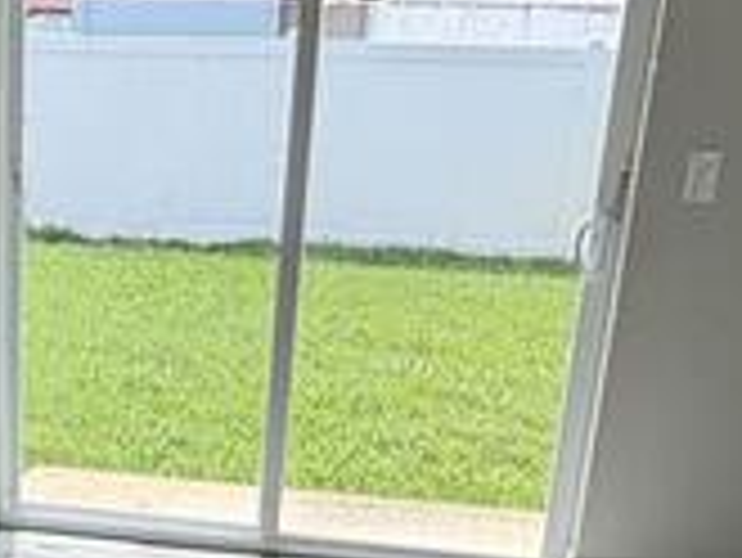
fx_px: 1459
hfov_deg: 27.6
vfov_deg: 20.6
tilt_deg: -22.1
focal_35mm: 68
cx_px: 81
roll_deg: -1.4
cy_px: 612
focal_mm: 2.22
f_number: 2.2
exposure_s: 1/169
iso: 40
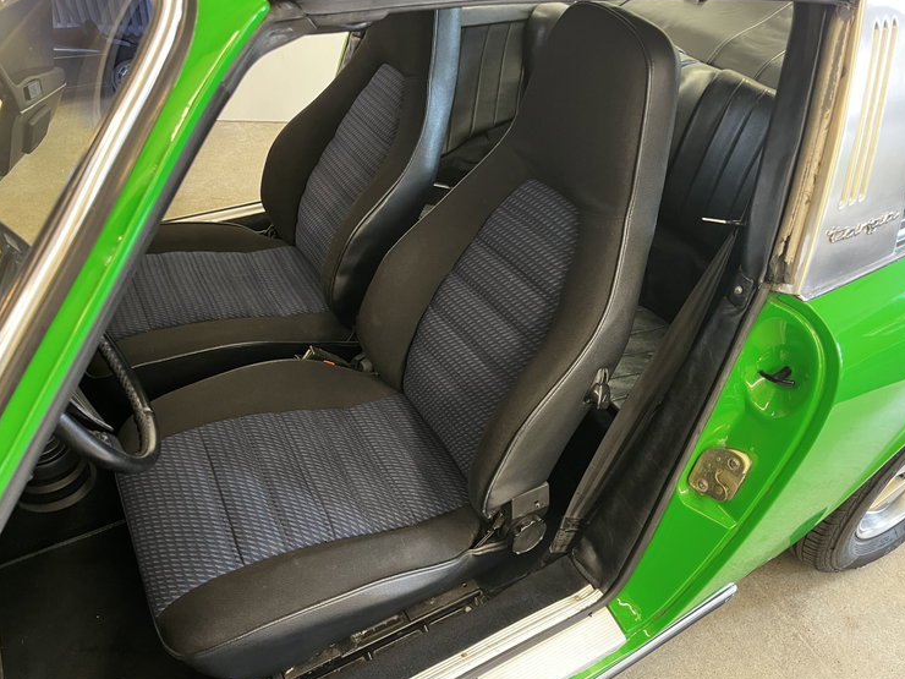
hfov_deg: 65.3
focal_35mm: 27
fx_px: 706
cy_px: 343
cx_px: 449
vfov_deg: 51.4
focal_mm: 5.1
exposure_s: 1/50
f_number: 1.6
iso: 400
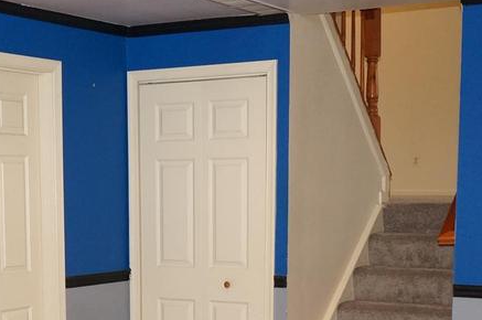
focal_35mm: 79
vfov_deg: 16.6
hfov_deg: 25.5
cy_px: 372
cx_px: 148
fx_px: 1056
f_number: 4
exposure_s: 1/160
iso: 800
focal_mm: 16
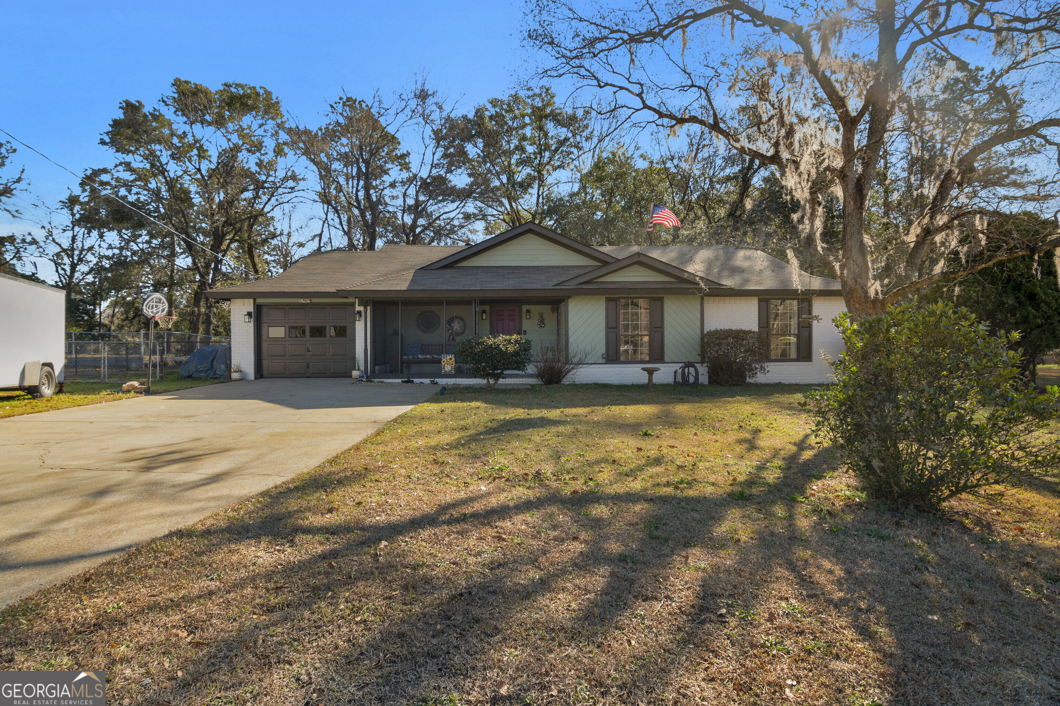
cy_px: 353
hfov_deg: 95.0
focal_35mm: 16
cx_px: 530
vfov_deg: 72.1
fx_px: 486
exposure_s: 1/250
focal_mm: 11
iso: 250
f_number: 7.1
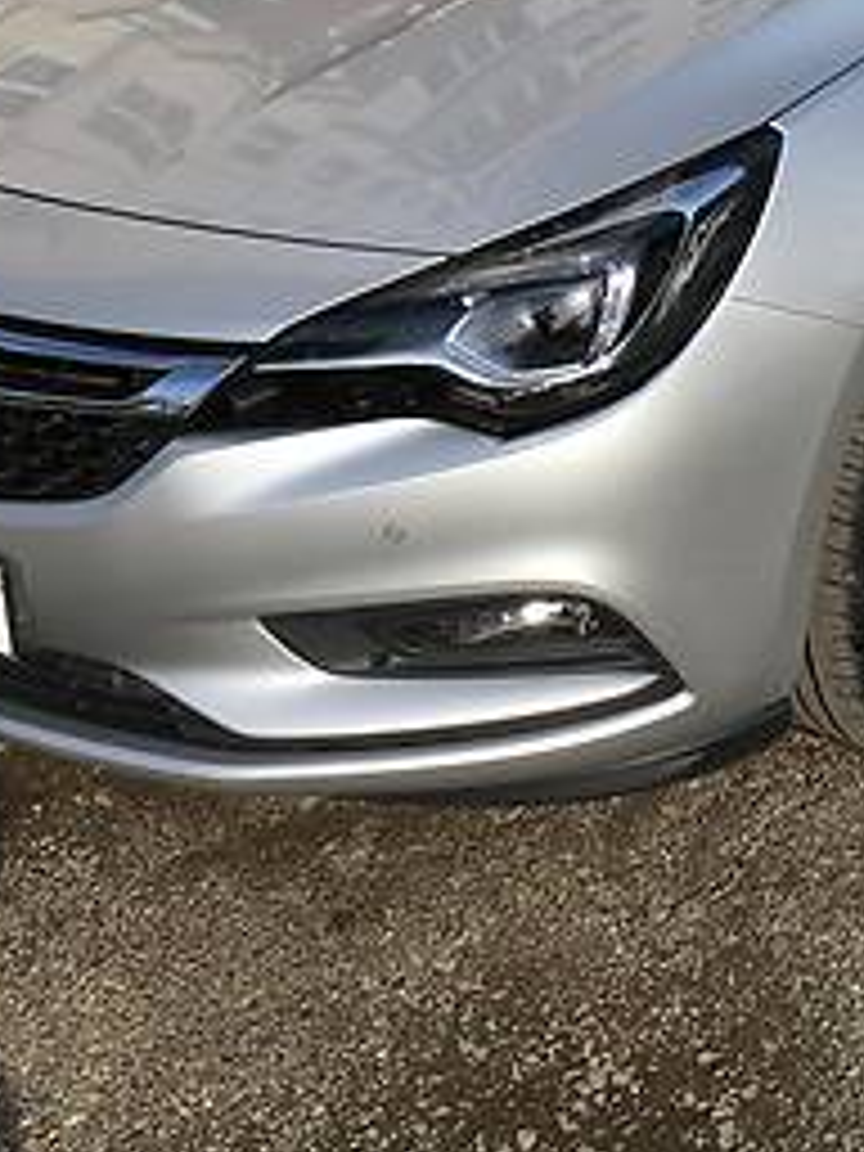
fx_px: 2263
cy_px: 22
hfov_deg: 21.4
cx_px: 657
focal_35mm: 68
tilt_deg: -14.4
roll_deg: +2.1
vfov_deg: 27.1
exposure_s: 1/1748
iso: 25
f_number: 2.2
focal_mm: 4.2
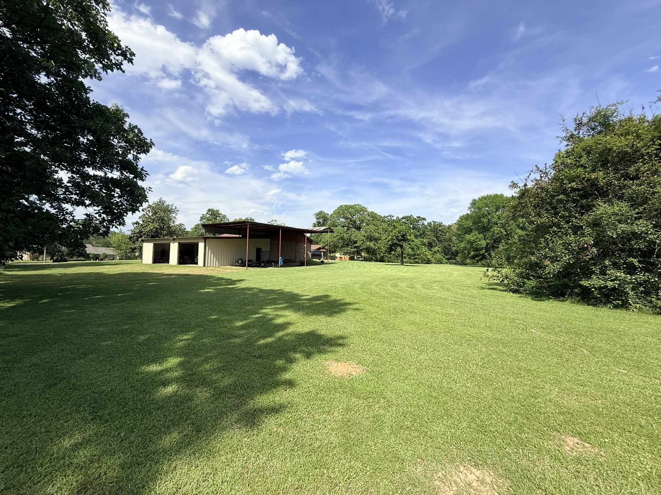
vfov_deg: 85.7
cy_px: 248
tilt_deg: +3.7
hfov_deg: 102.1
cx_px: 330
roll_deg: -1.2
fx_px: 267
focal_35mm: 14
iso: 50
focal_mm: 2.22
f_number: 2.2
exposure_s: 1/1961
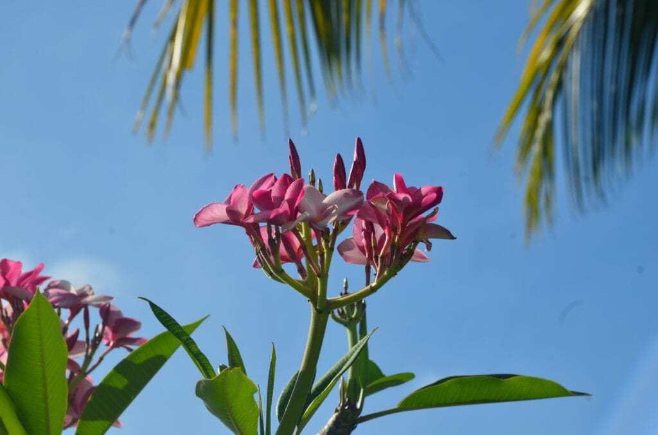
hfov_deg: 13.1
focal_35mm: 158
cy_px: 218
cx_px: 329
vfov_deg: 8.7
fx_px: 2872
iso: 100
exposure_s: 1/160
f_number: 9
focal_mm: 105
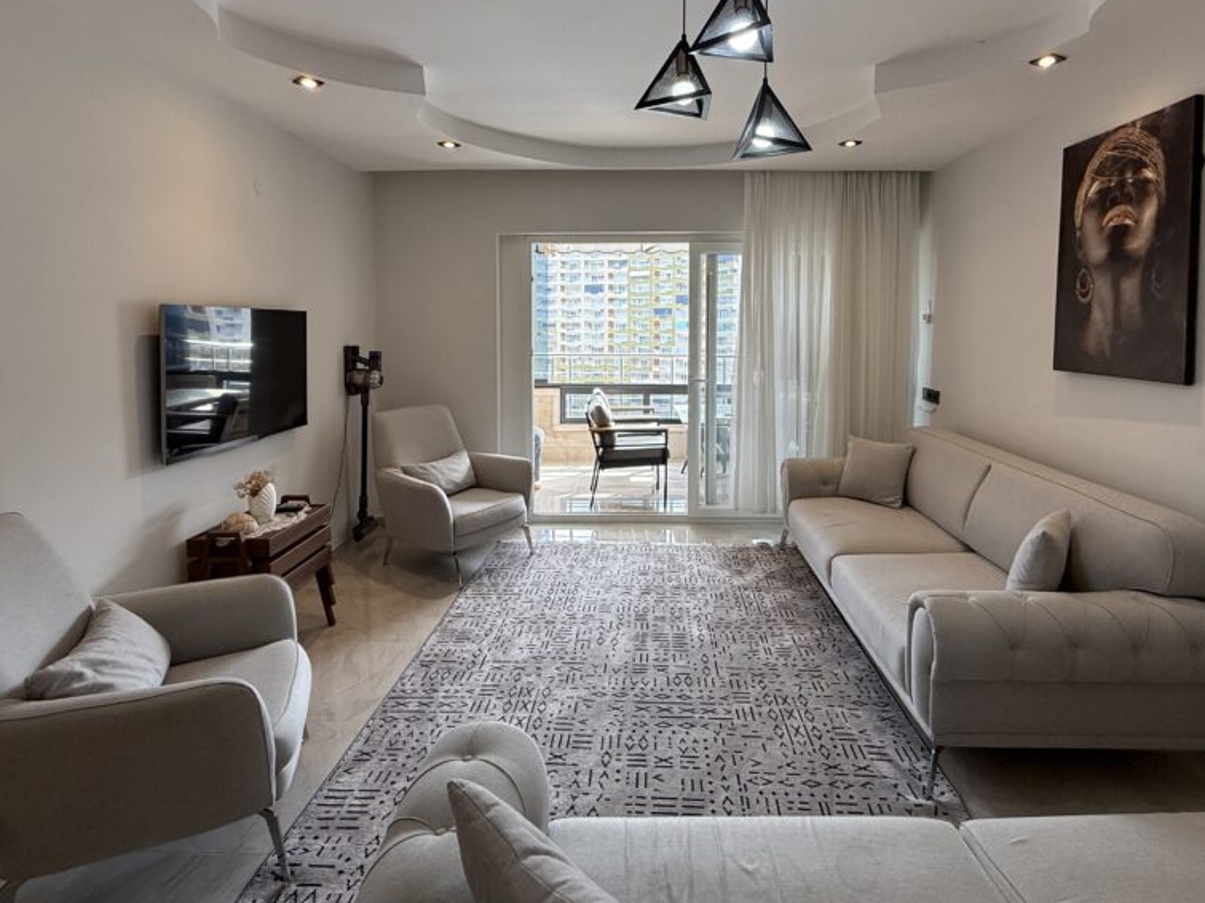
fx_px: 661
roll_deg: -0.3
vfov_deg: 68.0
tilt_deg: -2.7
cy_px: 364
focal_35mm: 19
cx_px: 637
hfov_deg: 84.6
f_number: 2.2
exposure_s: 1/137
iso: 64
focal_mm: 2.22
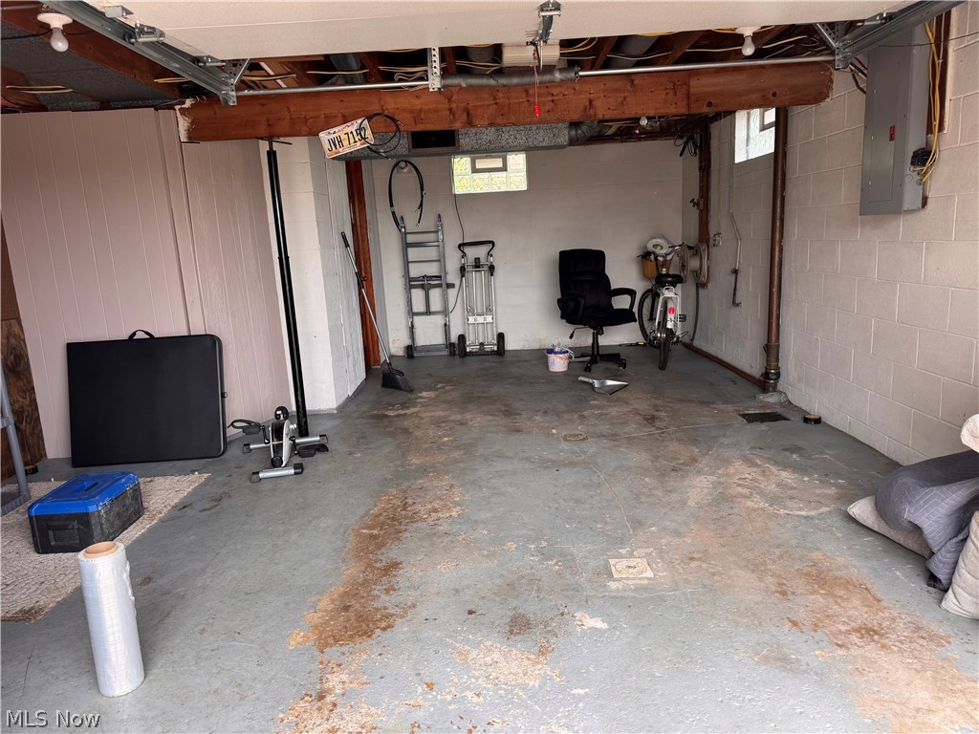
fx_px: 679
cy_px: 367
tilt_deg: -11.8
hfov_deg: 71.6
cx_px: 490
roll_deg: +2.3
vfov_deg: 56.8
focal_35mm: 24
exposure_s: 1/270
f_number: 1.78
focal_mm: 6.76
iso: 64
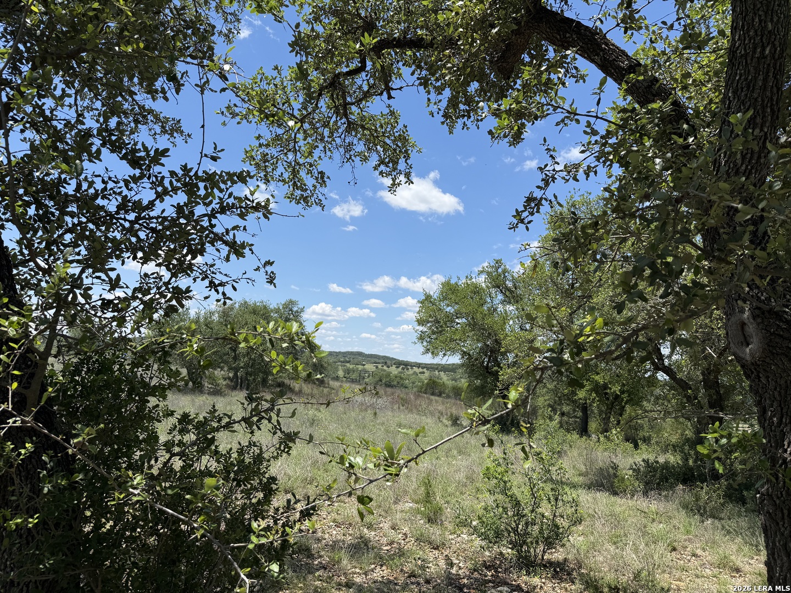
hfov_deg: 71.6
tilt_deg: +9.2
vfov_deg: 56.8
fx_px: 548
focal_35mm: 24
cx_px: 396
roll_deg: -2.0
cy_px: 296
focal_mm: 6.76
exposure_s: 1/3953
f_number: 1.78
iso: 80
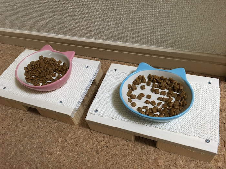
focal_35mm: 29
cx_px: 113
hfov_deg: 61.7
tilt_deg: -49.8
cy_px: 84
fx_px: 189
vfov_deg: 48.2
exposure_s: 1/30
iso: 125
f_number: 2.2
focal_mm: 4.15
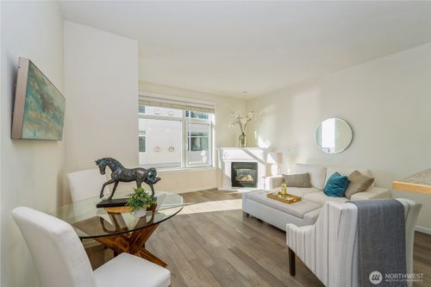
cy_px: 144
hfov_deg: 104.3
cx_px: 216
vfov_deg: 81.2
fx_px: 168
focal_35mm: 14
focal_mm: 14
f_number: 8
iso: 200
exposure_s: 1/50
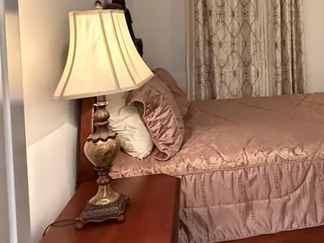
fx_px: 337
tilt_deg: -1.7
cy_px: 45
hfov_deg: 46.2
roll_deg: +1.1
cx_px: 294
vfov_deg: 38.1
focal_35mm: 36
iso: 1000
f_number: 2.2
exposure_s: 1/60
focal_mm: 2.22
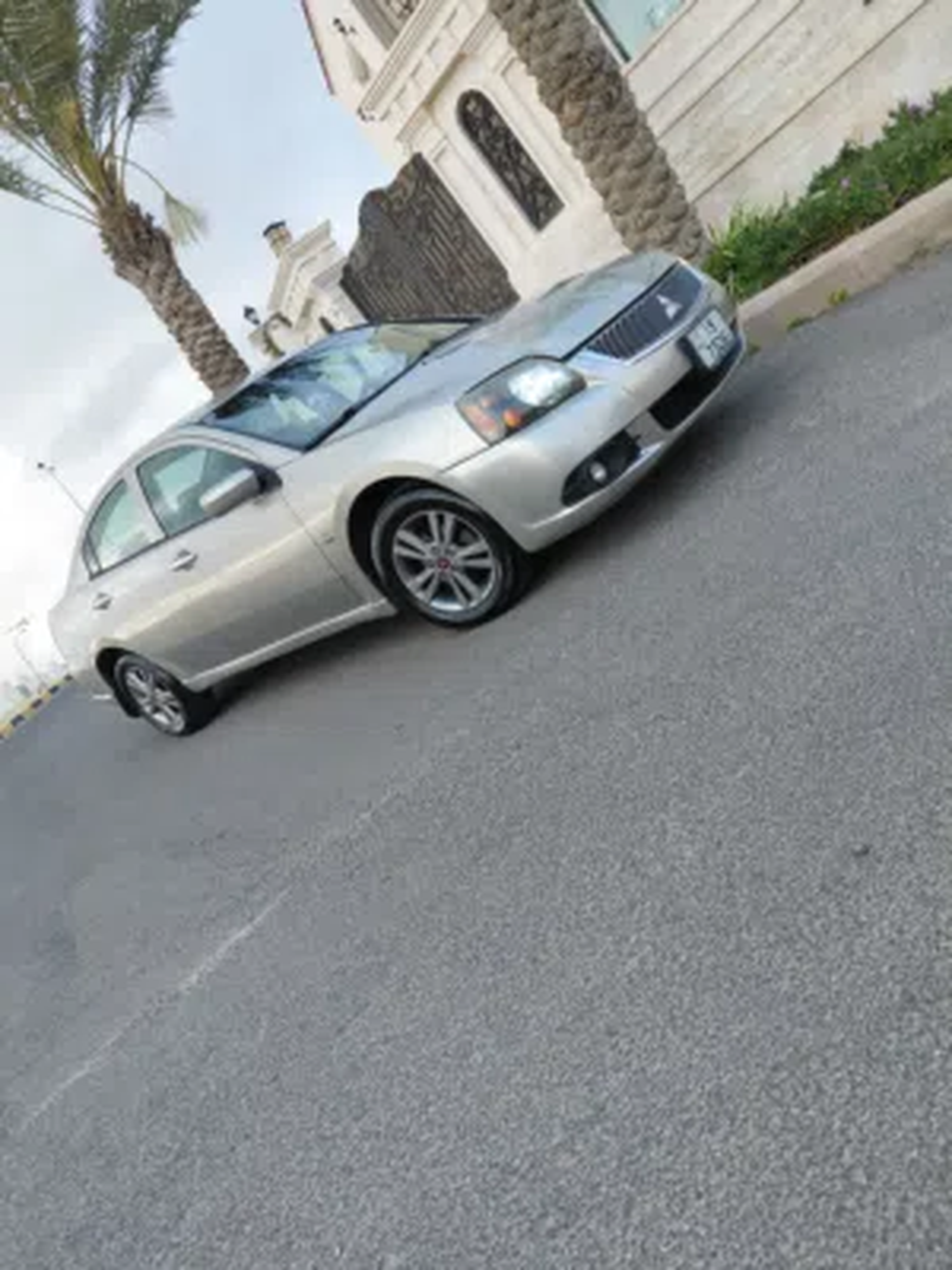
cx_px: 476
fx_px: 917
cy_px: 635
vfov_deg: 69.4
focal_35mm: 25
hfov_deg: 54.9
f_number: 1.8
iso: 50
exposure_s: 1/247
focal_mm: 4.69
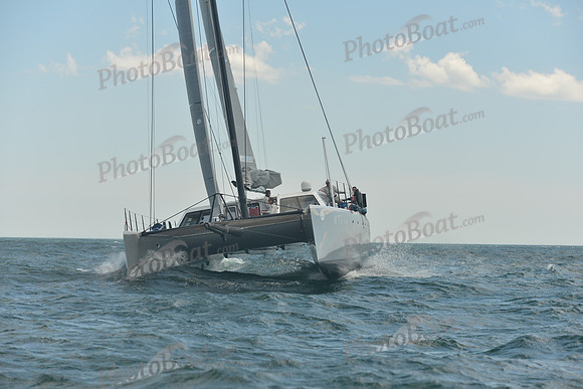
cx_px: 292
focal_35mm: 110
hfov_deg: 18.6
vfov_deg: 12.5
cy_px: 194
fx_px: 1782
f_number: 5
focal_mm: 110
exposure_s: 1/800
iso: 400
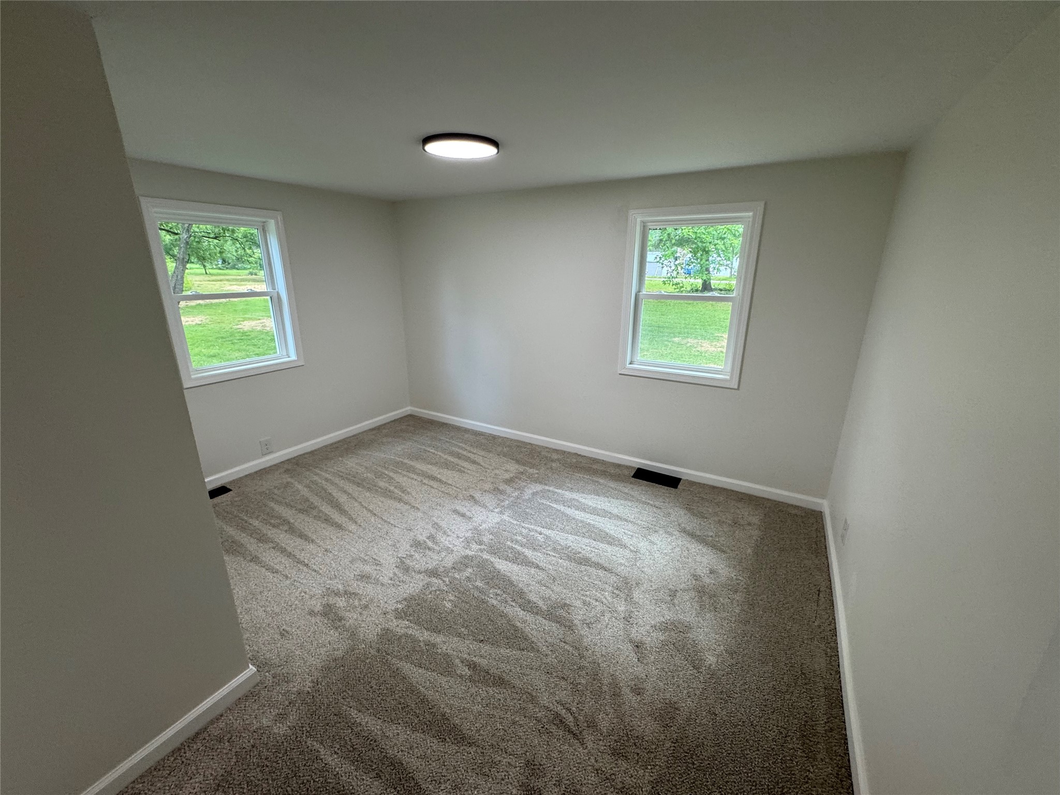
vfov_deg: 85.7
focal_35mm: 14
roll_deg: -0.3
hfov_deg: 102.1
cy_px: 398
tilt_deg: -18.3
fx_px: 429
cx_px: 530
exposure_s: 1/120
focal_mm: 2.22
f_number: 2.2
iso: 160
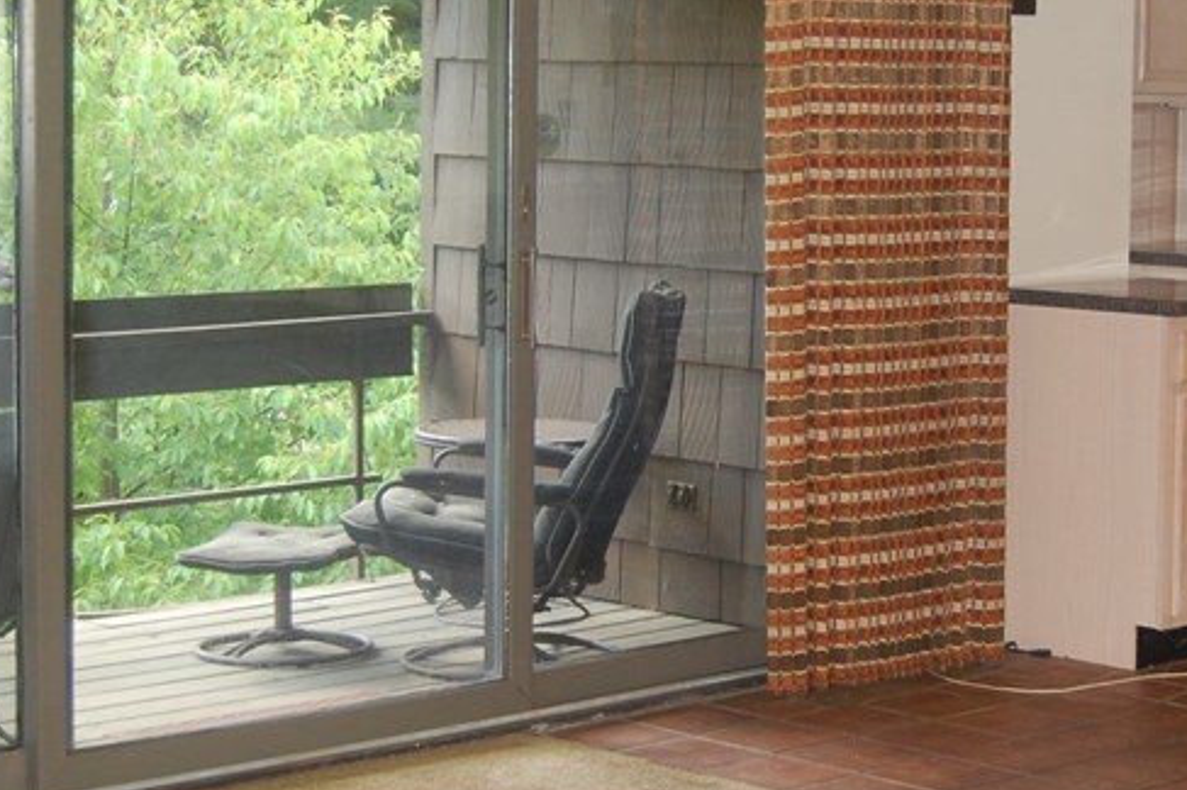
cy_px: 293
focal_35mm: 87
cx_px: 862
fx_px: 2867
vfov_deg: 15.7
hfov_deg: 23.2
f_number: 4.2
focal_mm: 26
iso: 560
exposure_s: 1/60
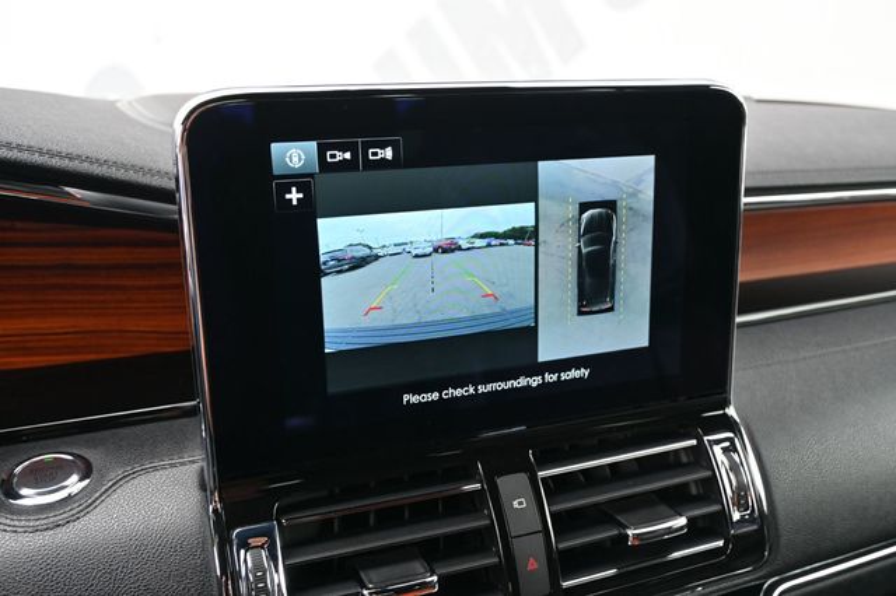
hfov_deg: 57.2
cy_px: 298
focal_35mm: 33
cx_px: 448
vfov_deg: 39.9
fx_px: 821
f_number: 4
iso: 400
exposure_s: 1/160
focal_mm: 22
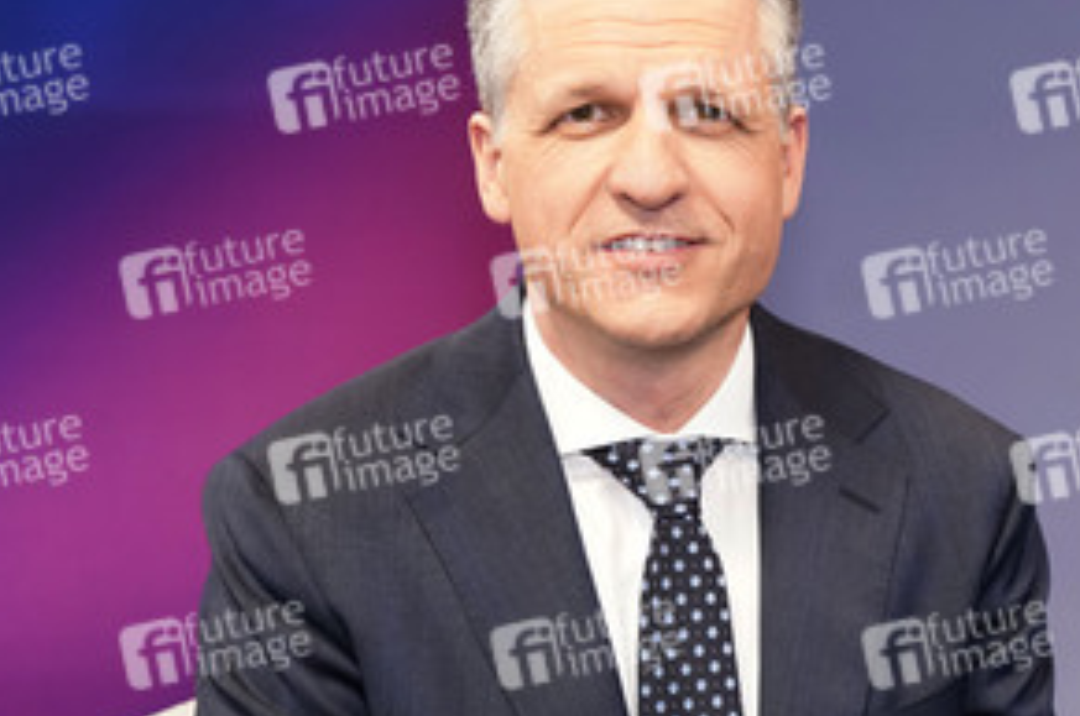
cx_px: 636
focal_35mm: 76
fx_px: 2276
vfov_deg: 17.9
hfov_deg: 26.6
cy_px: 367
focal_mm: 49
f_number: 5.6
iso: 2000
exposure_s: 1/50
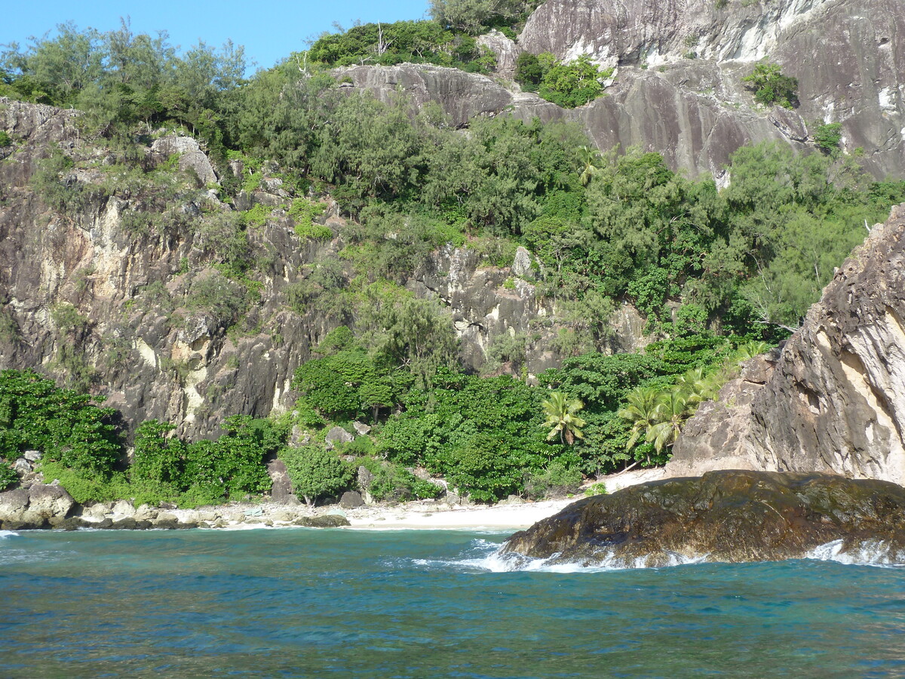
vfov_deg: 28.0
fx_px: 1359
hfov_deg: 36.8
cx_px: 452
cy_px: 340
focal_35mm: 52
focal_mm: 8.5
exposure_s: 1/320
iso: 80
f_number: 3.8
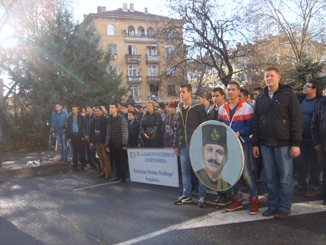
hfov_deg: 52.6
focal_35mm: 35
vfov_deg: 40.7
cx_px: 163
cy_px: 122
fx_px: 330
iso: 50
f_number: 5.8
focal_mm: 5.8
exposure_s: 1/90
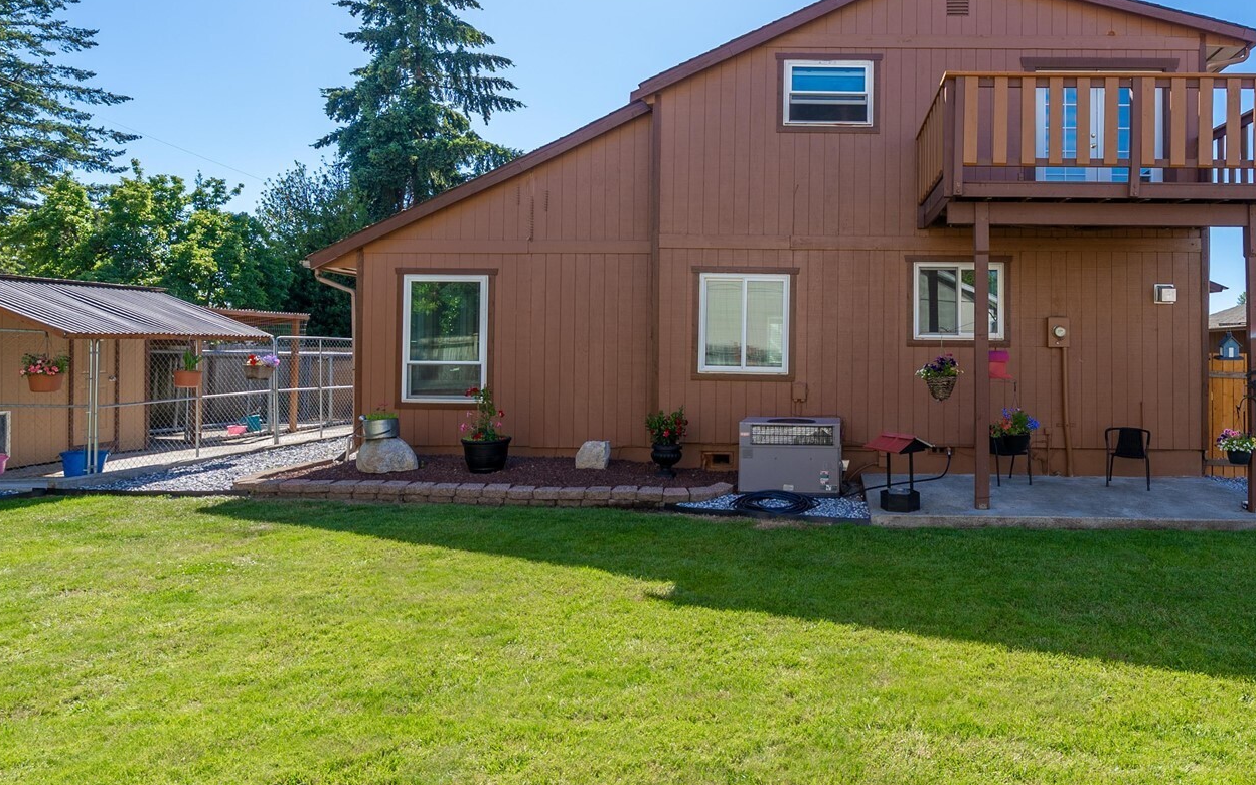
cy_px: 395
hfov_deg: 88.7
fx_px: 616
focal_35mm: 18
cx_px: 808
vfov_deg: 65.0
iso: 80
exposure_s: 1/125
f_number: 7.1
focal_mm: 13
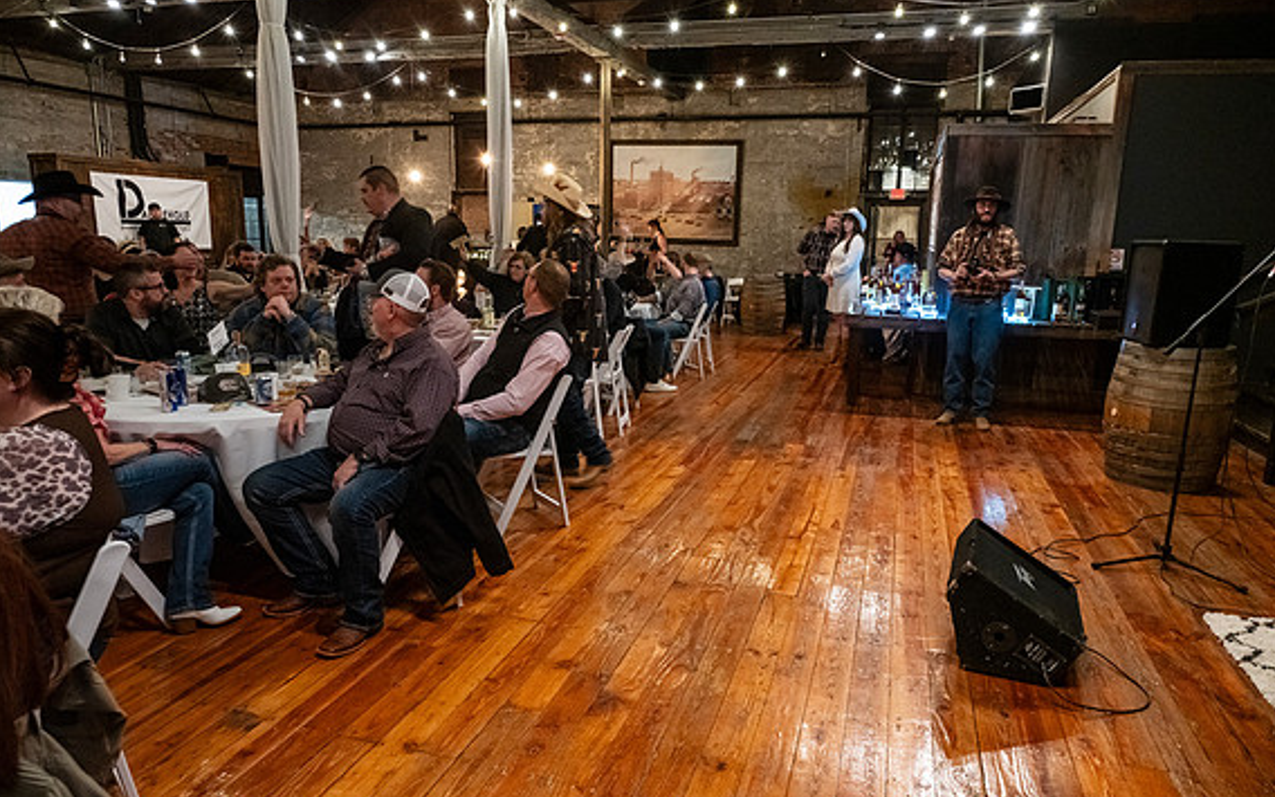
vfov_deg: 49.3
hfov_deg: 72.5
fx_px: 869
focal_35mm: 25
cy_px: 421
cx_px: 646
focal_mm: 24
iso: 6400
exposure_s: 1/40
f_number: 6.3
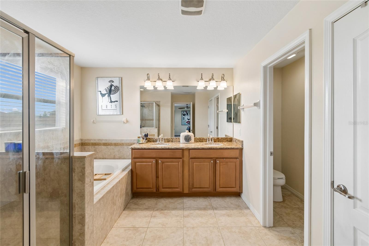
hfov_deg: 100.4
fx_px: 154
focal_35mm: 15
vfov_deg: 77.3
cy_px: 123
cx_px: 184
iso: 100
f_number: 7.1
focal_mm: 10
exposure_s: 1/6
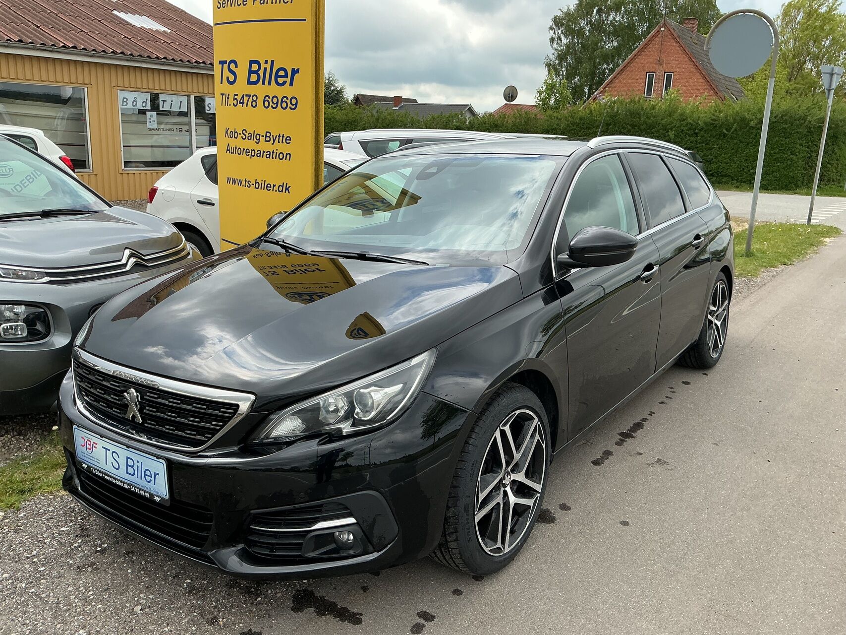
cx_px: 423
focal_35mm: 29
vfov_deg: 48.2
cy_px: 318
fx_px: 709
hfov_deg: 61.7
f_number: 1.8
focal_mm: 3
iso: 25
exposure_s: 1/912
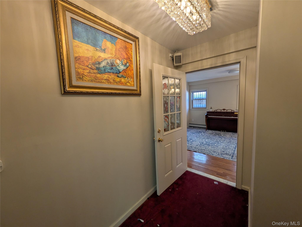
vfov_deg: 85.7
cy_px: 114
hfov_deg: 102.1
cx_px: 151
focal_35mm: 14
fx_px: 122
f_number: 2.2
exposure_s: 1/120
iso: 103
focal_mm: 1.83
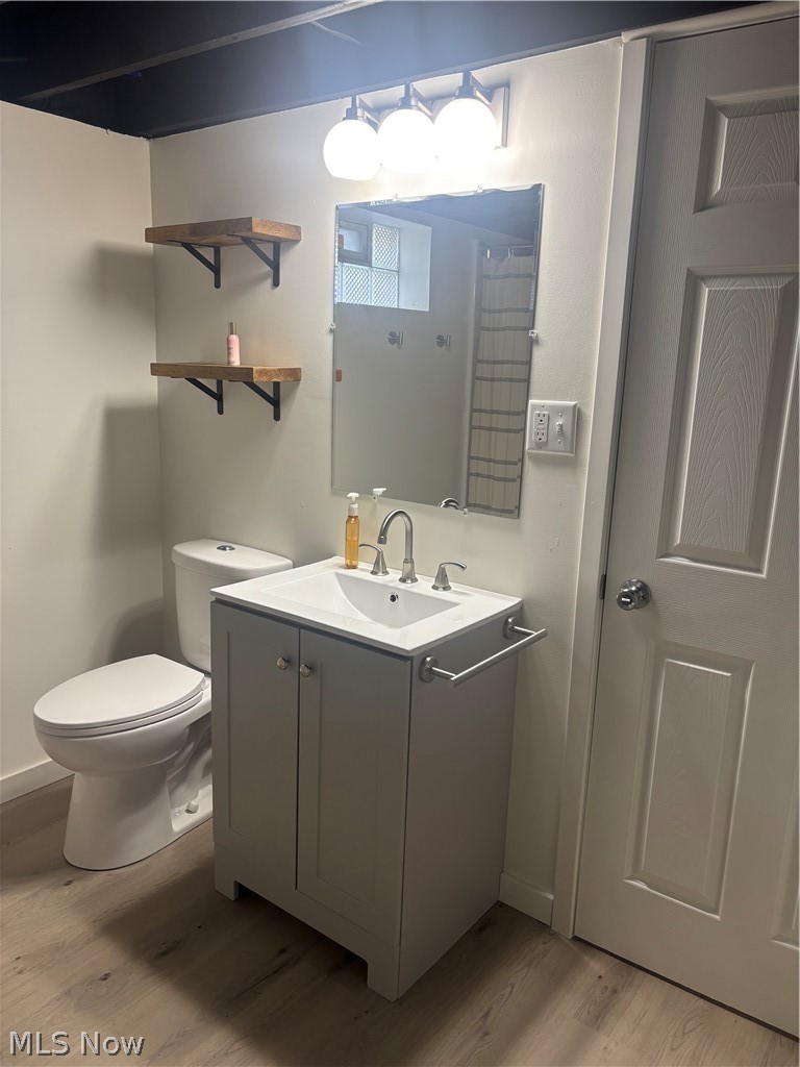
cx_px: 400
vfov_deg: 67.3
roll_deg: -2.1
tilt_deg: -12.0
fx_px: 801
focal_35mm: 26
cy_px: 534
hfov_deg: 53.1
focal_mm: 5.96
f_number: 1.6
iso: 64
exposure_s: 1/60
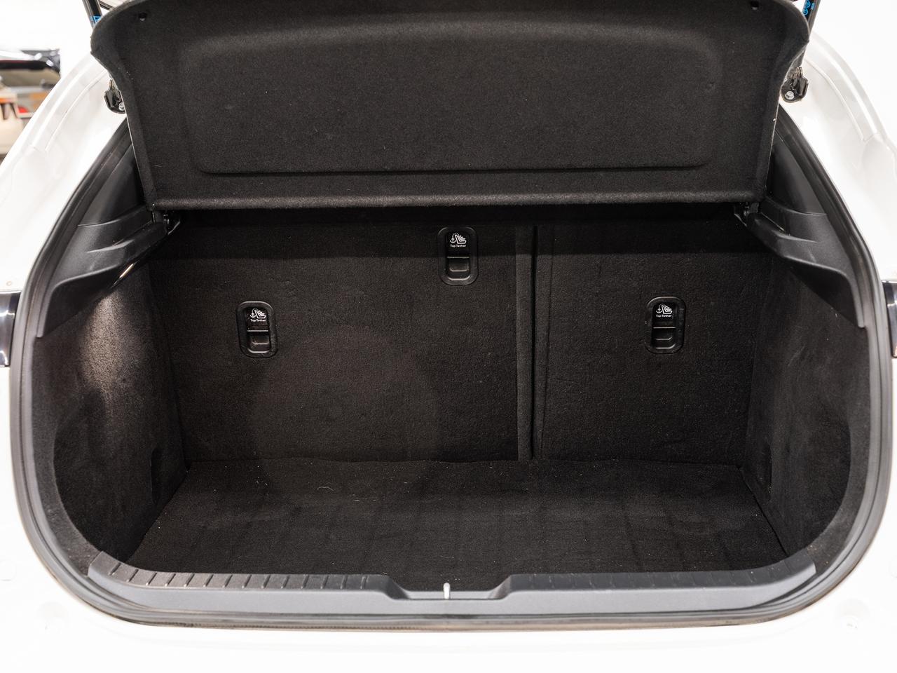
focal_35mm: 56
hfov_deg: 34.5
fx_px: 1446
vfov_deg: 26.2
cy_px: 336
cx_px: 448
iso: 100
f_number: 5.6
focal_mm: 51.6
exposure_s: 1/1.25
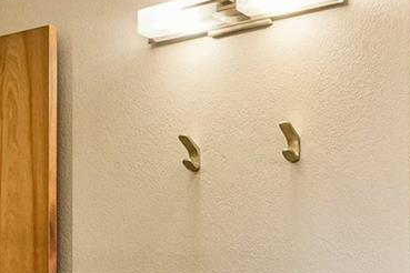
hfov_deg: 30.9
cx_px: 177
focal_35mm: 65
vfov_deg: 20.4
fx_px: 740
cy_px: 256
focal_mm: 10
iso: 800
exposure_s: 1/6
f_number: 8
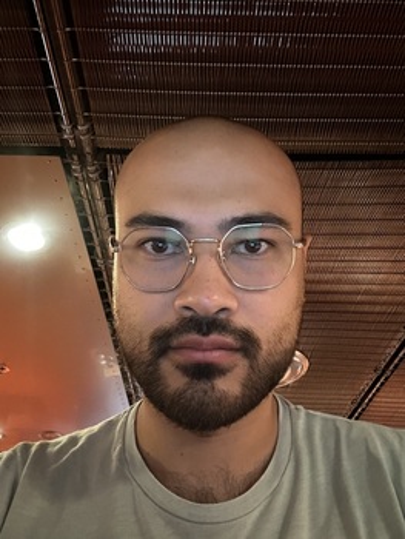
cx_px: 202
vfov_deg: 59.9
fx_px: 467
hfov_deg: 46.8
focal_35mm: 30
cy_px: 270
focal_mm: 2.69
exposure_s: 1/17
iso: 800
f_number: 1.9
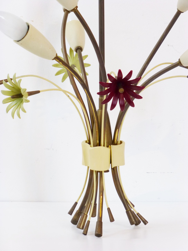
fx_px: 992
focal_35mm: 137
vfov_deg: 14.4
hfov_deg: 10.8
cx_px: 94
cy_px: 126
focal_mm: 24.4
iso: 160
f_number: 5.4
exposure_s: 1/80
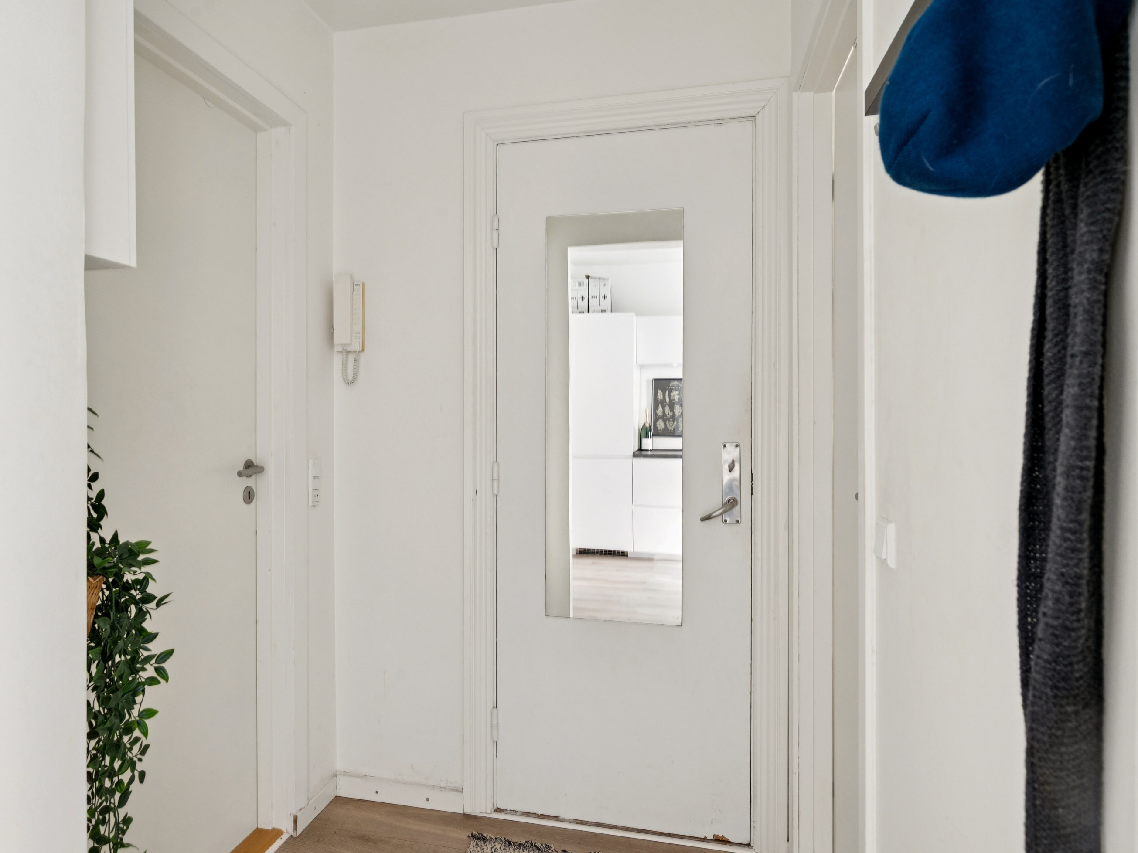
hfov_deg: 77.1
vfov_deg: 62.1
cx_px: 487
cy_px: 435
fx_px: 708
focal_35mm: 22
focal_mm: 19.5
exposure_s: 1/2.5
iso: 640
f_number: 9
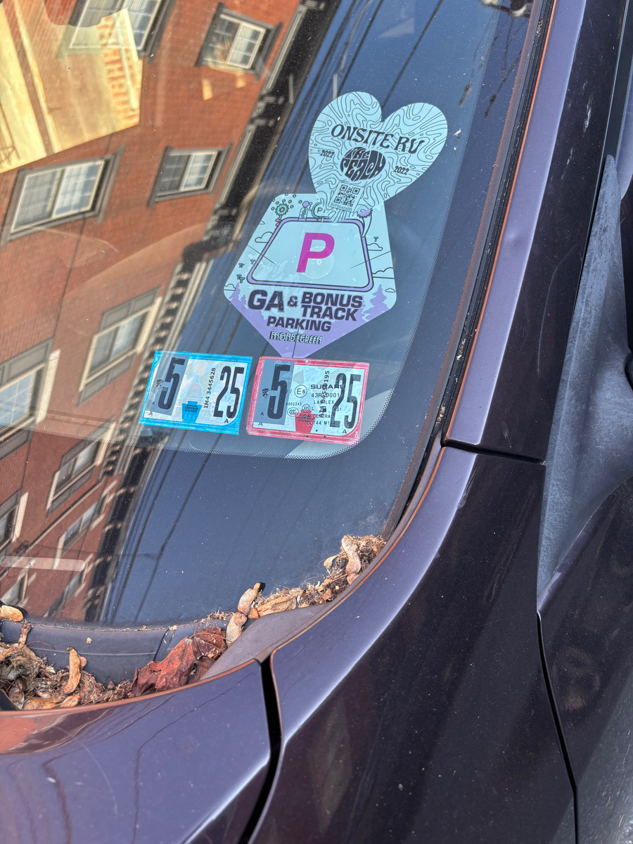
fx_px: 634
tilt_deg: -36.3
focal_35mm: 26
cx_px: 316
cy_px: 422
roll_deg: +5.8
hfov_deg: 53.1
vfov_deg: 67.3
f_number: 1.6
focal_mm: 5.96
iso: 50
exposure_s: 1/312
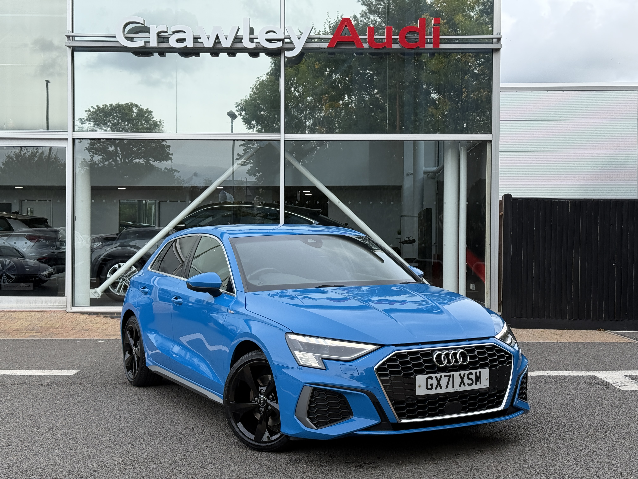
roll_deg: -0.5
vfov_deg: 30.3
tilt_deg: +1.8
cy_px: 240
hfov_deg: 39.7
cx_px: 319
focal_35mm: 48
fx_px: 885
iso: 64
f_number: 1.78
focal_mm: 6.76
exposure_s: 1/1185
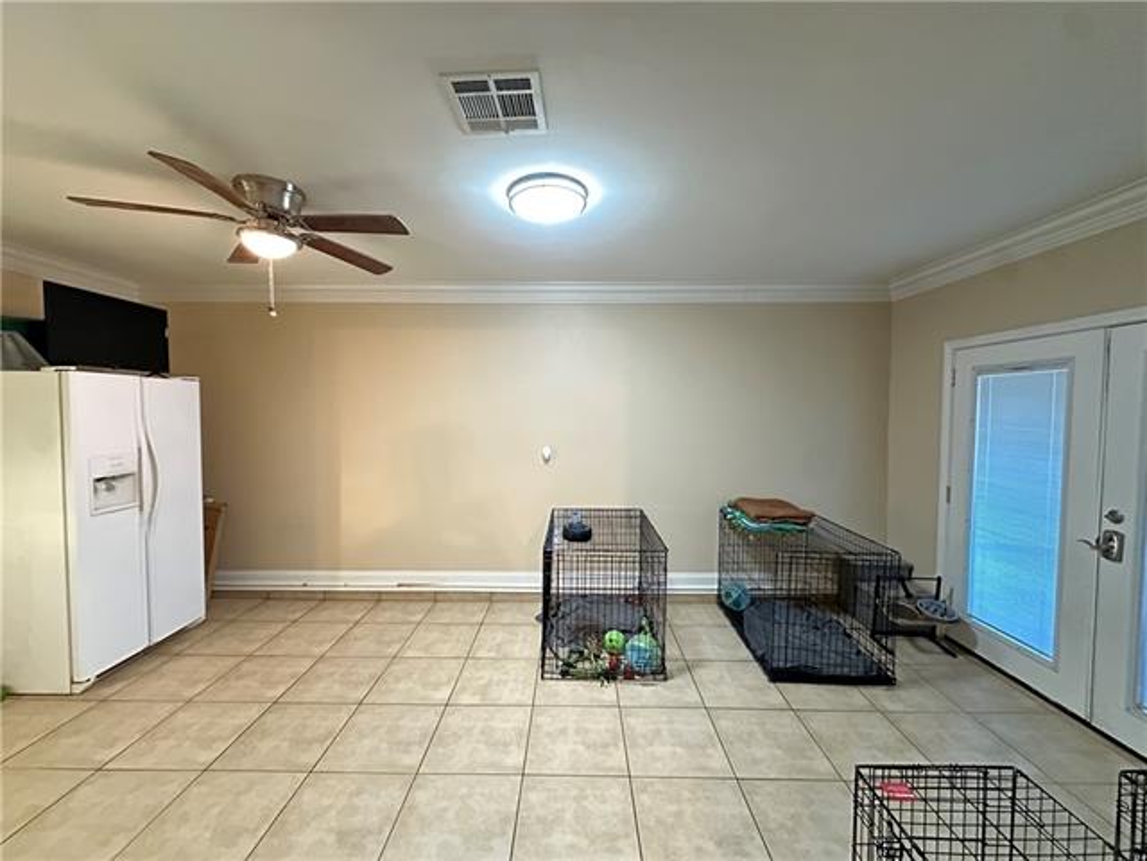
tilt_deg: -2.4
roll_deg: -0.2
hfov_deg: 102.1
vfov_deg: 85.7
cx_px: 574
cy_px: 430
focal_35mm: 14
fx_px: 464
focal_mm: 2.22
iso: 1250
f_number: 2.2
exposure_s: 1/40
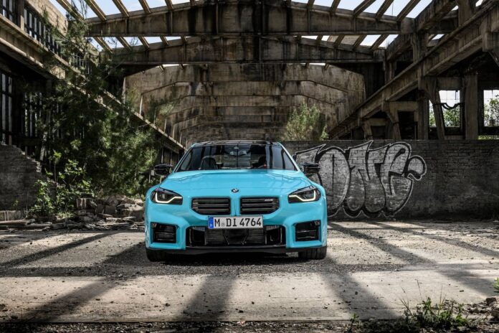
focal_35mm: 46
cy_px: 166
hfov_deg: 42.7
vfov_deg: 29.2
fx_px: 638
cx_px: 250
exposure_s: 1/125
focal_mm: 46
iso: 50
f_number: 8
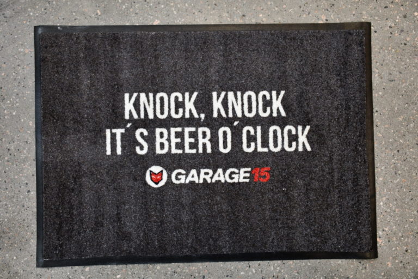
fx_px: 453
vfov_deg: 34.2
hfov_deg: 49.6
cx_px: 209
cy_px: 140
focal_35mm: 39
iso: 1000
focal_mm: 26
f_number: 3.8
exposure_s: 1/125
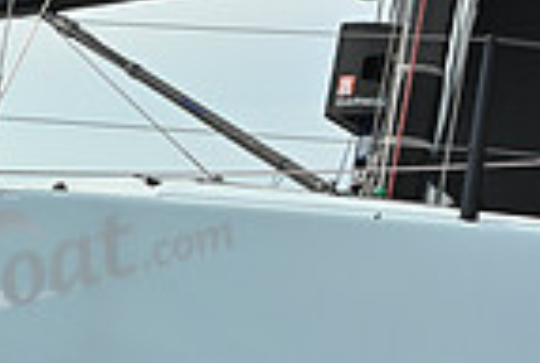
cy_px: 146
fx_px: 4254
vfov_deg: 4.9
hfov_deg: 7.0
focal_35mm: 283
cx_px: -491
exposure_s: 1/1000
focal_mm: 70
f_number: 10
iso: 320
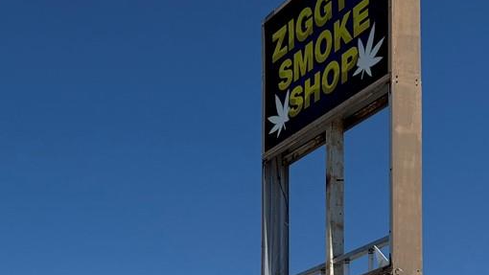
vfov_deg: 13.4
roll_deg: -2.0
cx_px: -31
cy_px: 475
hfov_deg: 24.4
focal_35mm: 82
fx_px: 1063
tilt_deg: +6.6
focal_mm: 6.76
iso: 80
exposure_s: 1/8130
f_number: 1.78
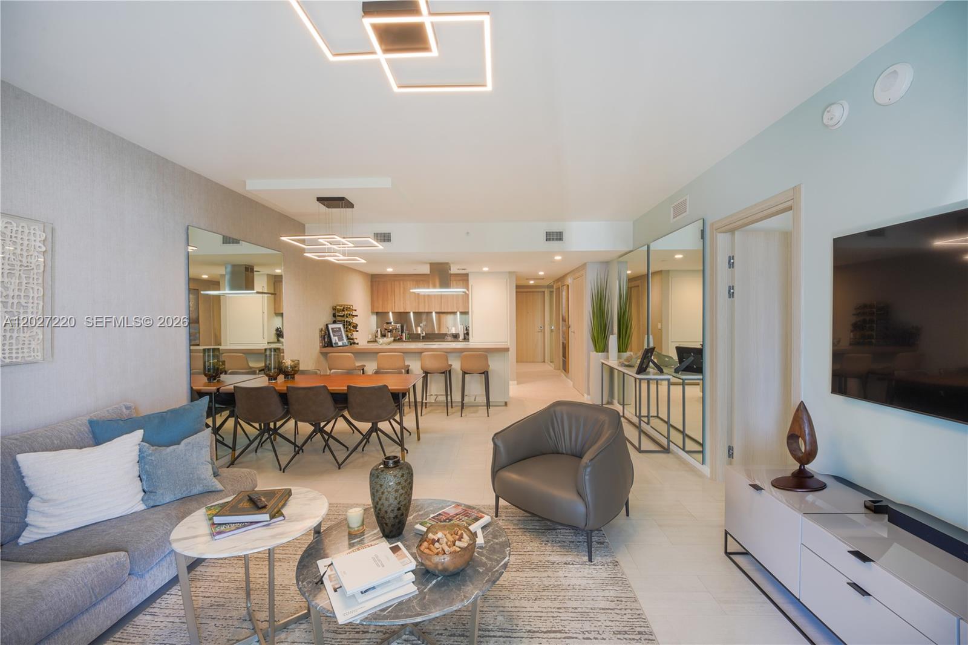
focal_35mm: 14
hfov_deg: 104.3
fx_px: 376
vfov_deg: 81.2
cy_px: 322
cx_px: 484
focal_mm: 14
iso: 160
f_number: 9
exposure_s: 1/15
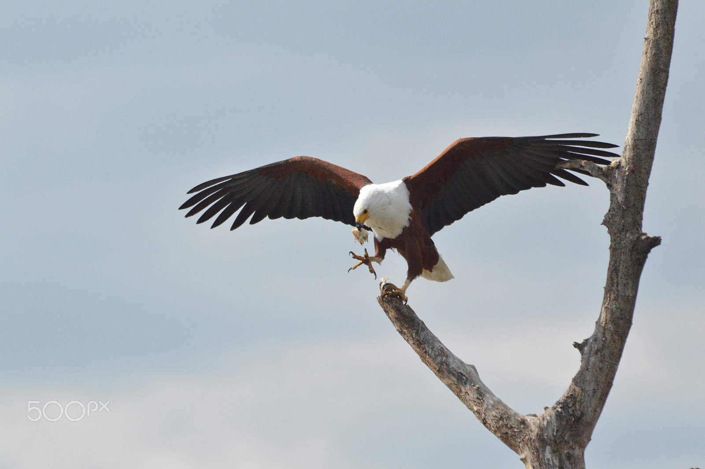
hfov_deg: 4.6
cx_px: 352
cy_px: 234
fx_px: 8805
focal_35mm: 450
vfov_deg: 3.0
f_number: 10
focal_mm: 300
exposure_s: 1/1000
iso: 1400
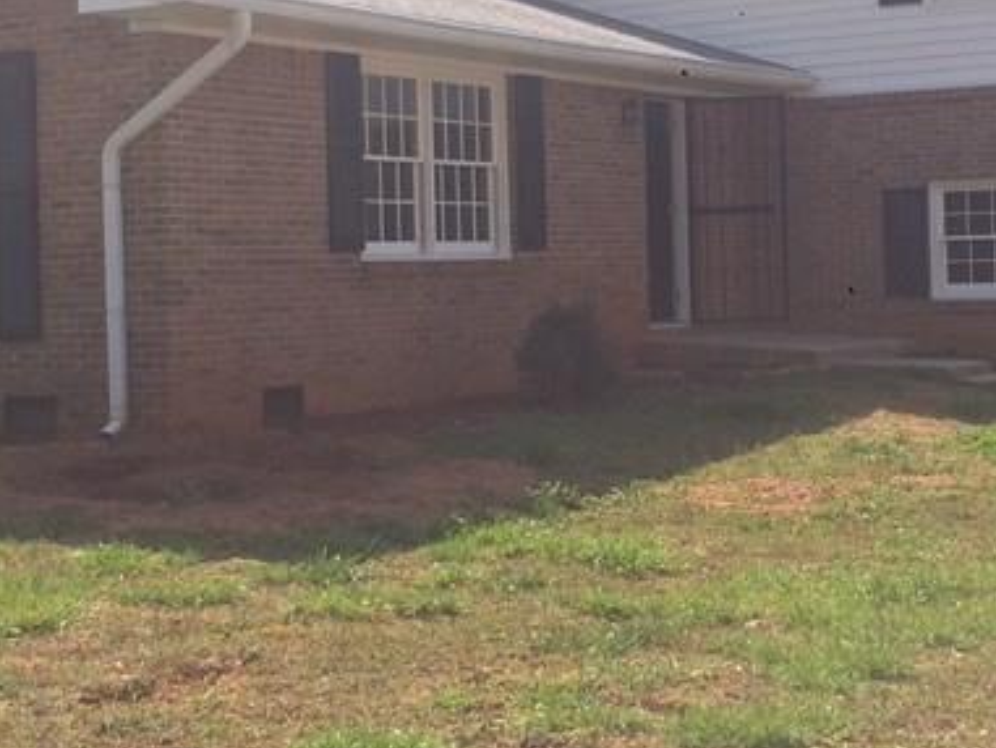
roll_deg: +2.3
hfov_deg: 25.0
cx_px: 539
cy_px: 246
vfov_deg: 18.8
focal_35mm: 78
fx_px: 2245
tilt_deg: +0.8
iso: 32
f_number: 2.2
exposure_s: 1/1368
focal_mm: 4.15
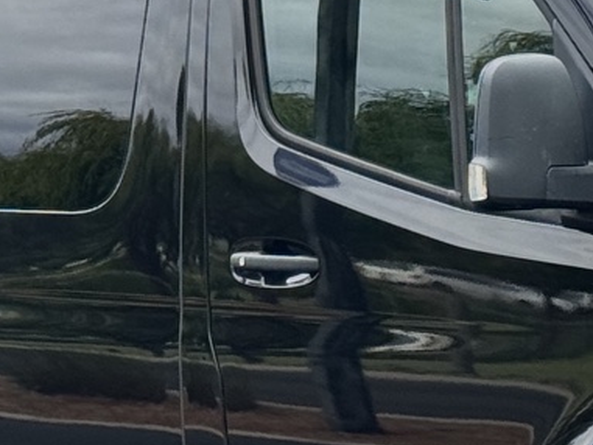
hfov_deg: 7.9
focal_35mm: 252
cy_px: 154
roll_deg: +0.4
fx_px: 4318
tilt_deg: +0.6
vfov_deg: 5.9
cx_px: 335
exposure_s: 1/1152
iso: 64
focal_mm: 6.76
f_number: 1.78
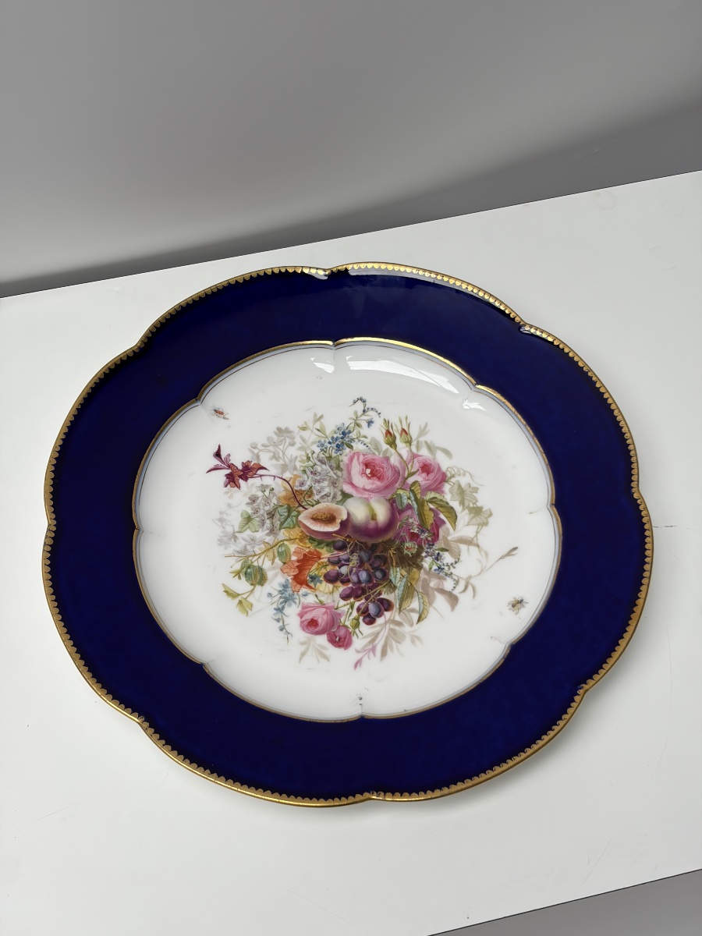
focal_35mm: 52
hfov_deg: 28.0
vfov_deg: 36.8
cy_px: 468
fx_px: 1406
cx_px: 351
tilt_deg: -60.3
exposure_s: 1/240
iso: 32
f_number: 1.6
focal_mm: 5.96
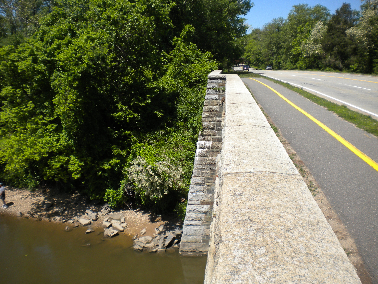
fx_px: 382
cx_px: 189
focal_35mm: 35
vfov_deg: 40.7
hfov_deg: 52.6
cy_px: 142
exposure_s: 1/626
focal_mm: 6.3
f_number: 4.6
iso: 80
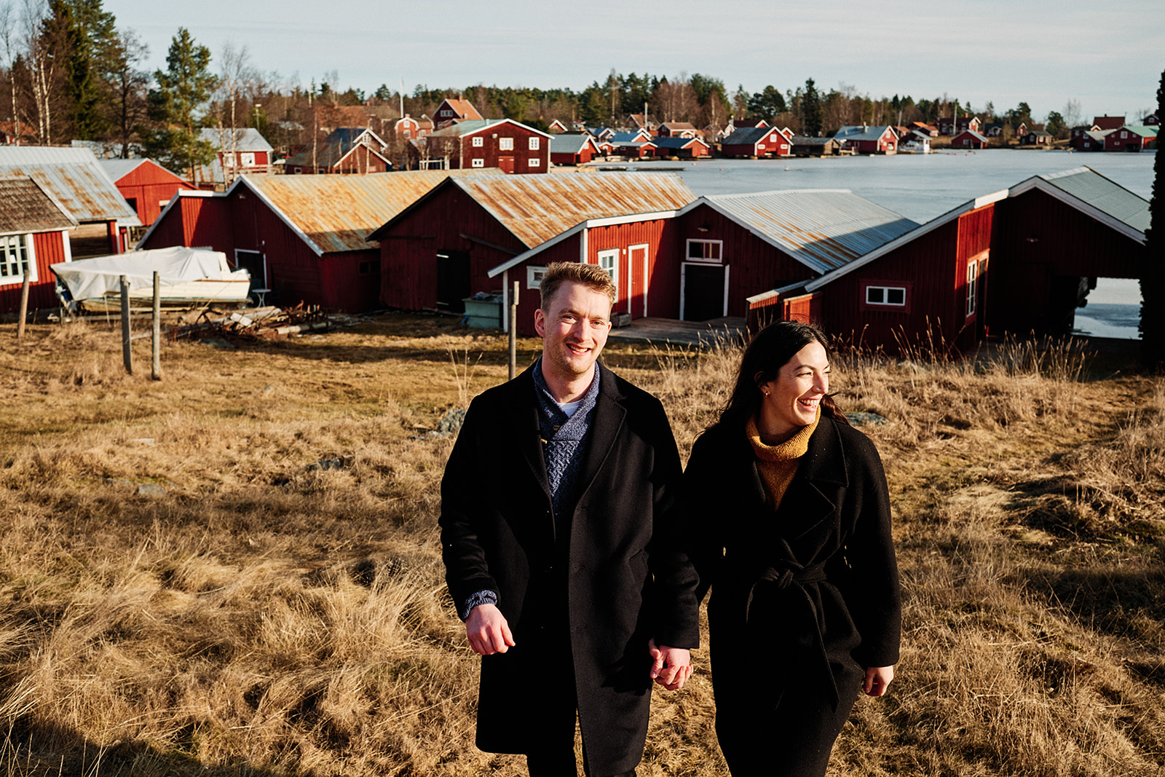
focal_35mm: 35
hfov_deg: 54.4
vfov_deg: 37.9
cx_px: 582
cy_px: 388
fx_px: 1133
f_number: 4
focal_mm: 23
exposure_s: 1/600
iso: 125
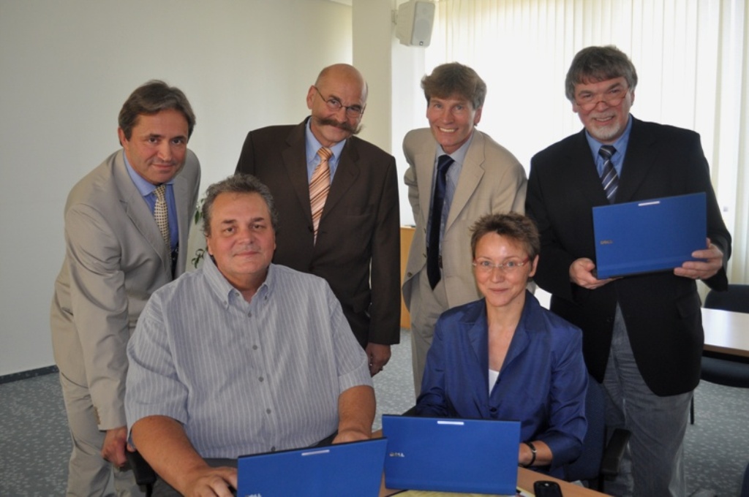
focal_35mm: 33
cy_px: 248
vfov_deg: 39.9
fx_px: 686
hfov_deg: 57.3
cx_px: 374
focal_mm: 22
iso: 720
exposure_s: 1/125
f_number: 3.8
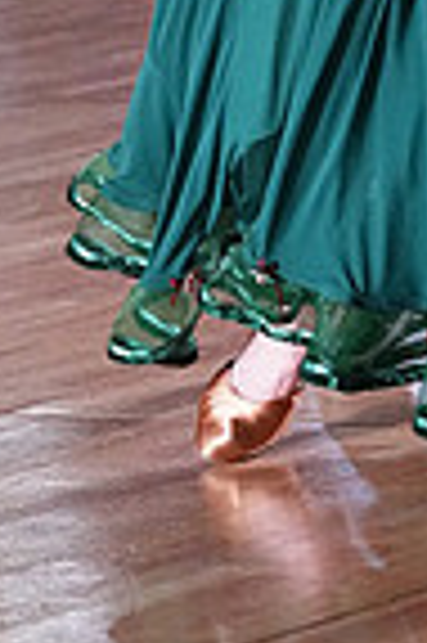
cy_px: -454
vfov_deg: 5.2
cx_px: 294
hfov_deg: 3.5
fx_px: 6955
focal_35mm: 390
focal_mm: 96
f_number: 4.5
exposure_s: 1/400
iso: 6400
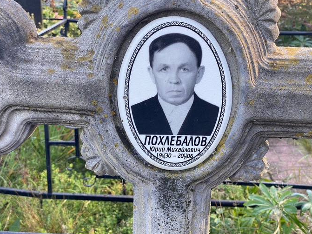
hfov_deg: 31.2
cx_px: 173
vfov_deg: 23.6
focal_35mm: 62
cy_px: 130
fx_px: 559
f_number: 2
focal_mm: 6
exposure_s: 1/122
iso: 25
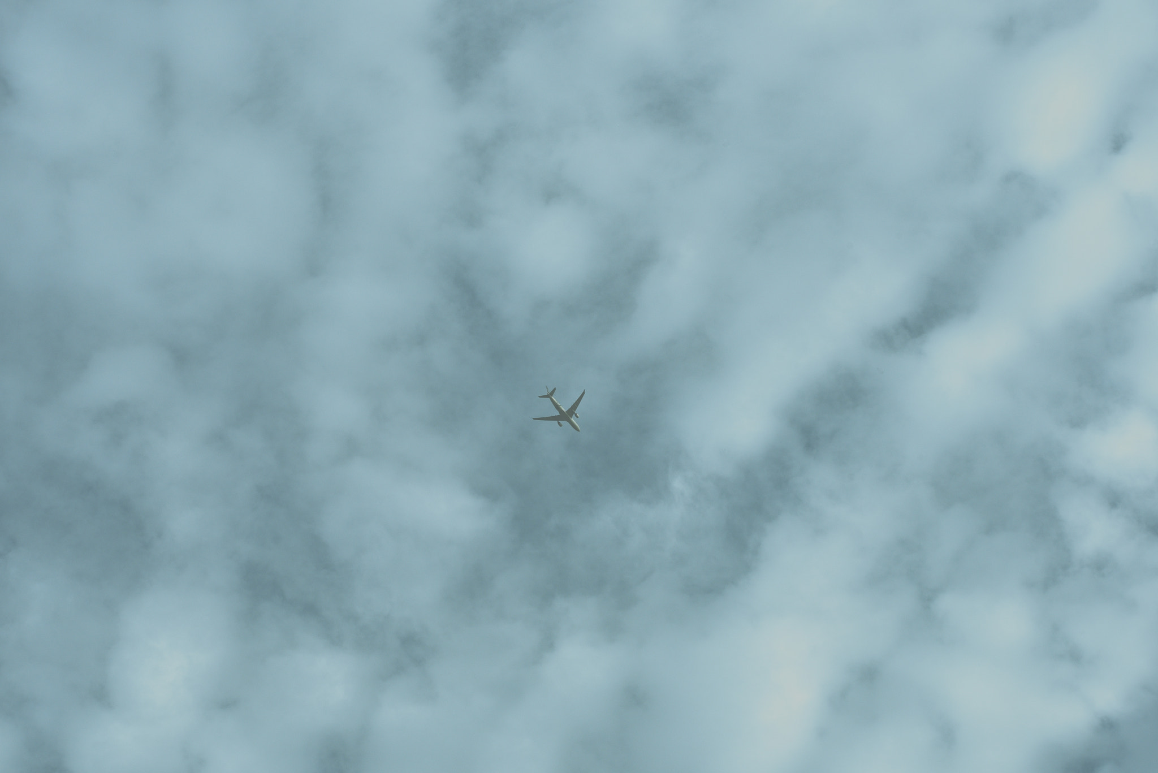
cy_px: 386
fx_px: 3379
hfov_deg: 19.4
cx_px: 579
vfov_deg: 13.1
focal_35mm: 105
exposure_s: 1/200
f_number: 16
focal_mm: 105
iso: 100
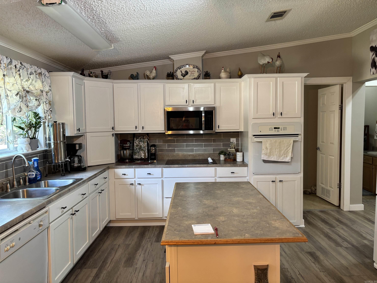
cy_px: 142
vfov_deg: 53.1
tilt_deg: -2.9
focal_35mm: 26
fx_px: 283
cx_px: 188
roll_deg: +0.7
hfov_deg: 67.3
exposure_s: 1/60
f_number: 1.6
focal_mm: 5.96
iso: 125
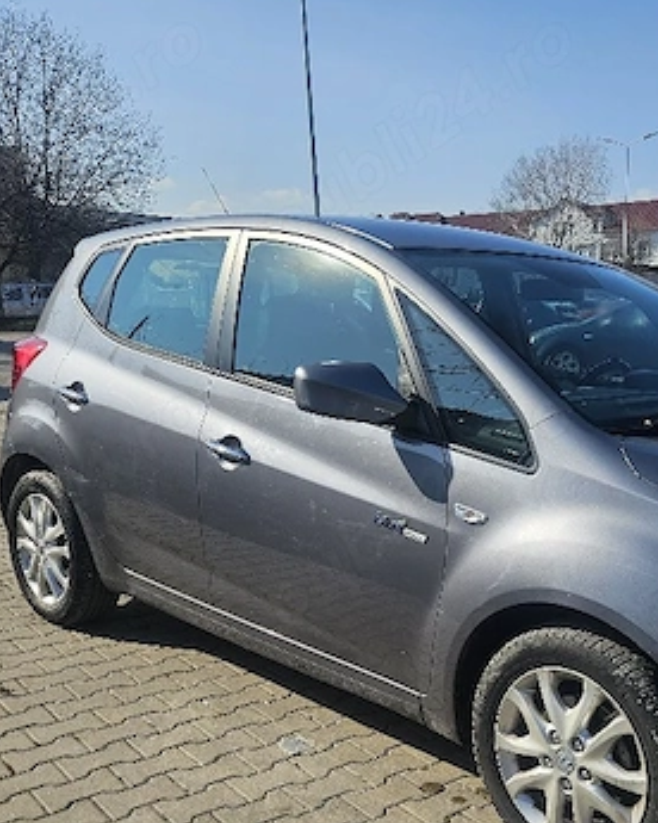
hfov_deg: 37.1
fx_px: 949
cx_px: 513
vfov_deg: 46.4
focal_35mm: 39
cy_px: 520
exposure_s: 1/2000
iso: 25
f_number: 1.8
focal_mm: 5.4
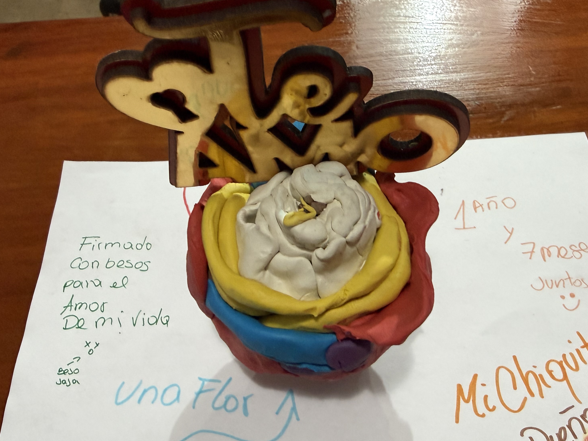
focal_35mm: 33
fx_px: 561
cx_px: 299
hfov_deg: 55.3
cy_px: 239
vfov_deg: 42.9
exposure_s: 1/24
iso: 250
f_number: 2.2
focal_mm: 2.22
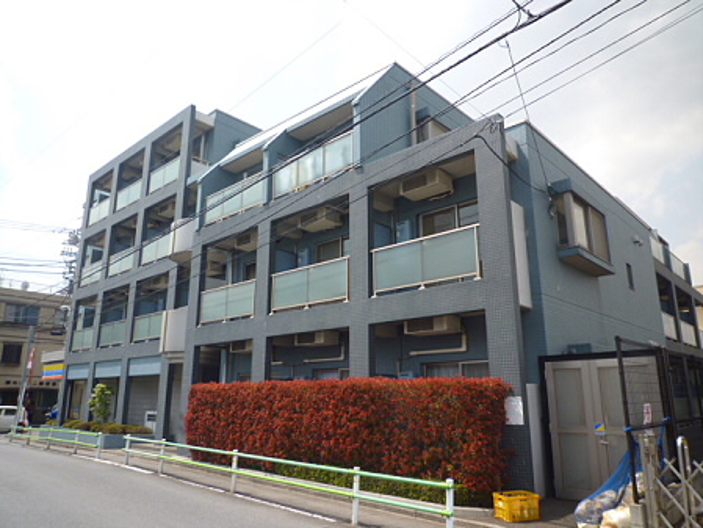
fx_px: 508
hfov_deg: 69.4
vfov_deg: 54.9
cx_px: 352
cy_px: 264
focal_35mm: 25
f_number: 3.5
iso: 100
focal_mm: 4.4
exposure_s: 1/500
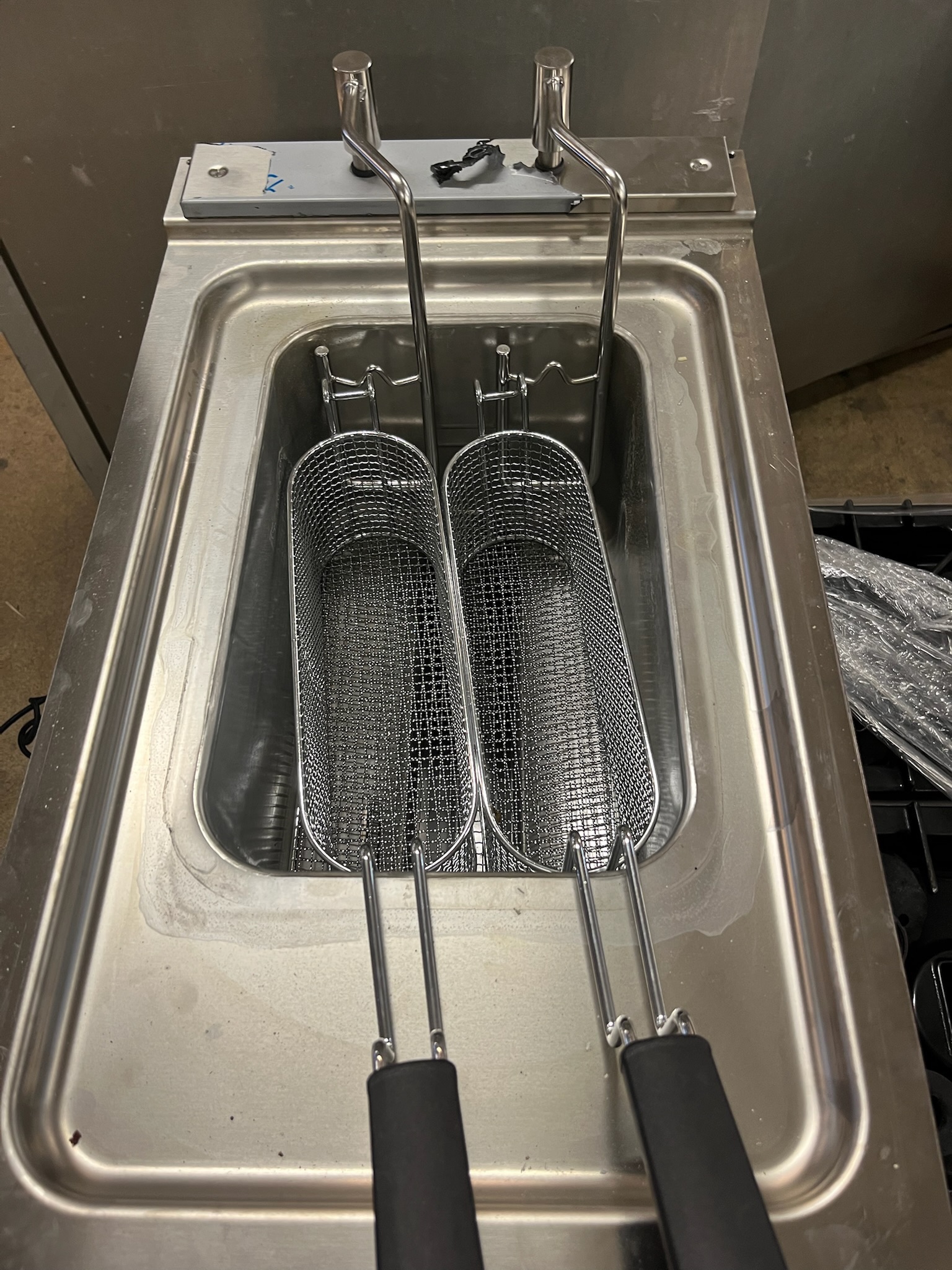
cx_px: 476
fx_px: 953
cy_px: 635
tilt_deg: -60.4
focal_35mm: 26
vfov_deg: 67.3
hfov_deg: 53.1
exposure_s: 1/50
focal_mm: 5.1
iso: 64
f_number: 1.6
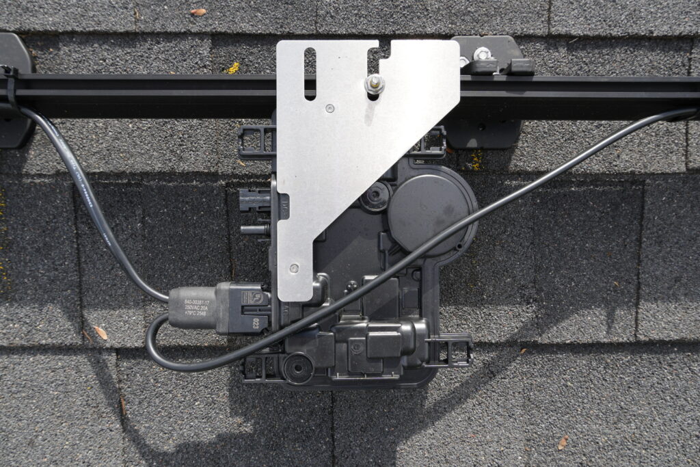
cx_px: 350
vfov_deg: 47.9
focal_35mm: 27
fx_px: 525
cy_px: 234
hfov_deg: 67.4
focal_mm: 18
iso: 100
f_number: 7.1
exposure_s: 1/125
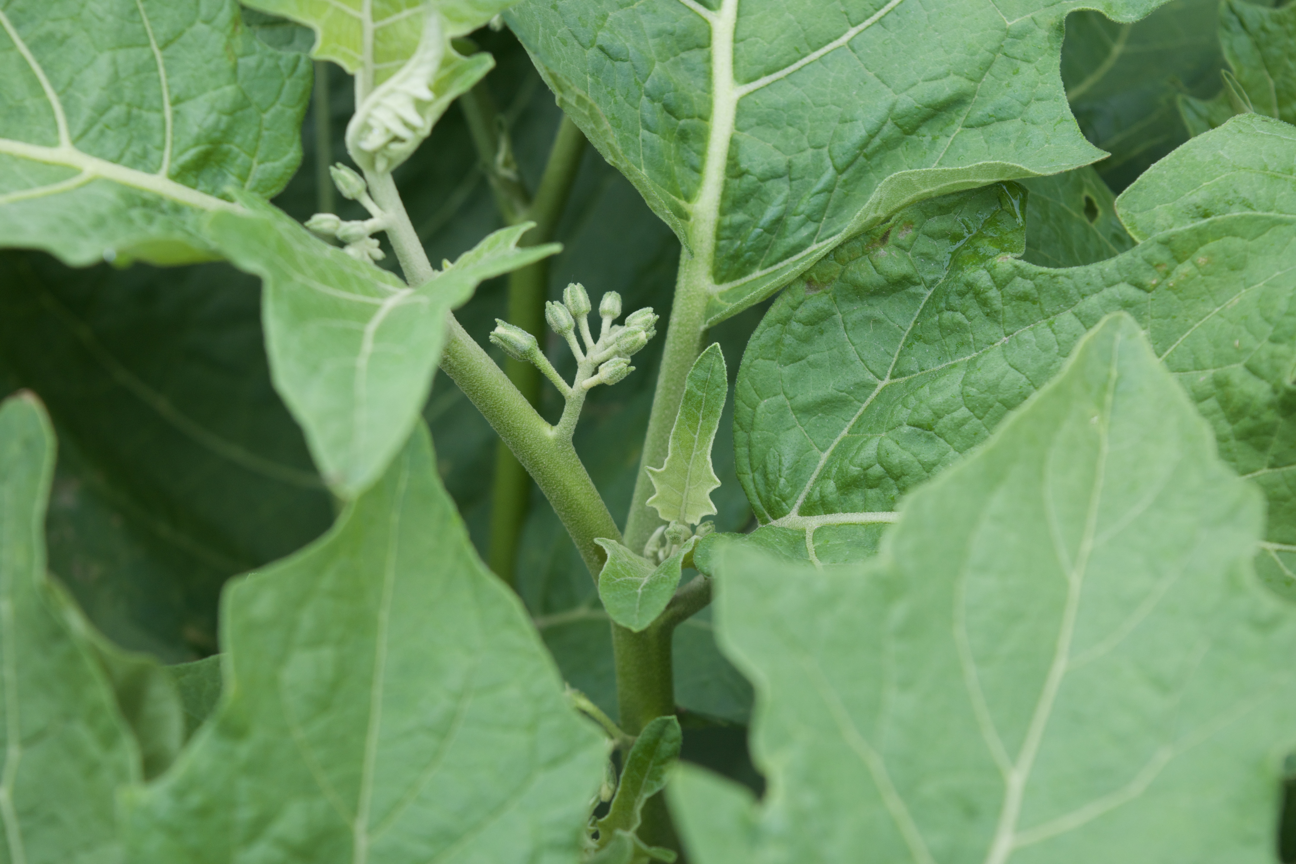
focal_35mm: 82
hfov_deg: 24.6
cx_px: 648
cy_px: 432
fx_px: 2970
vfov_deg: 16.6
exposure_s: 1/250
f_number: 8
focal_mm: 55
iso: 400
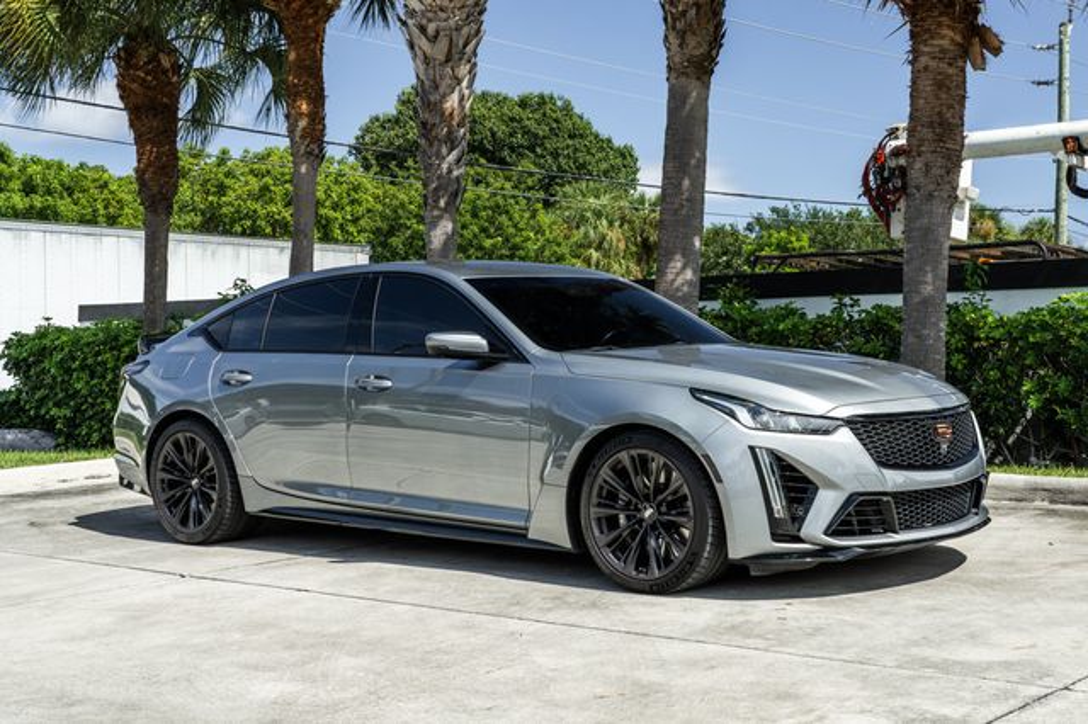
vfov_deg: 27.7
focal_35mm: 49
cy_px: 362
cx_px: 593
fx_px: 1470
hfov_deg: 40.6
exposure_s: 1/125
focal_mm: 40
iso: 160
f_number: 8
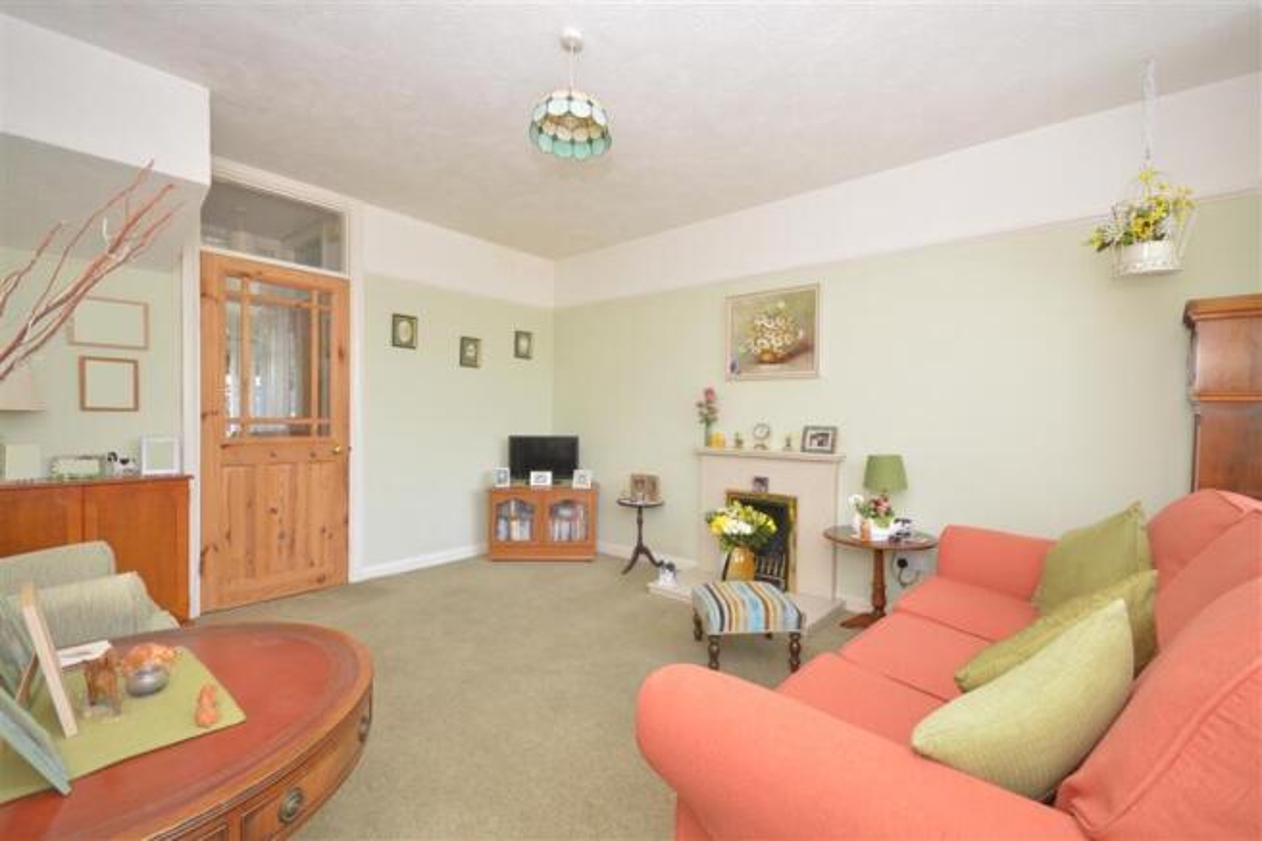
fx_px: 526
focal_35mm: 15
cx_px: 631
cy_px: 420
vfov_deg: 77.3
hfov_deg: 100.4
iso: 500
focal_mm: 10
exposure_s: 1/25
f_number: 7.1
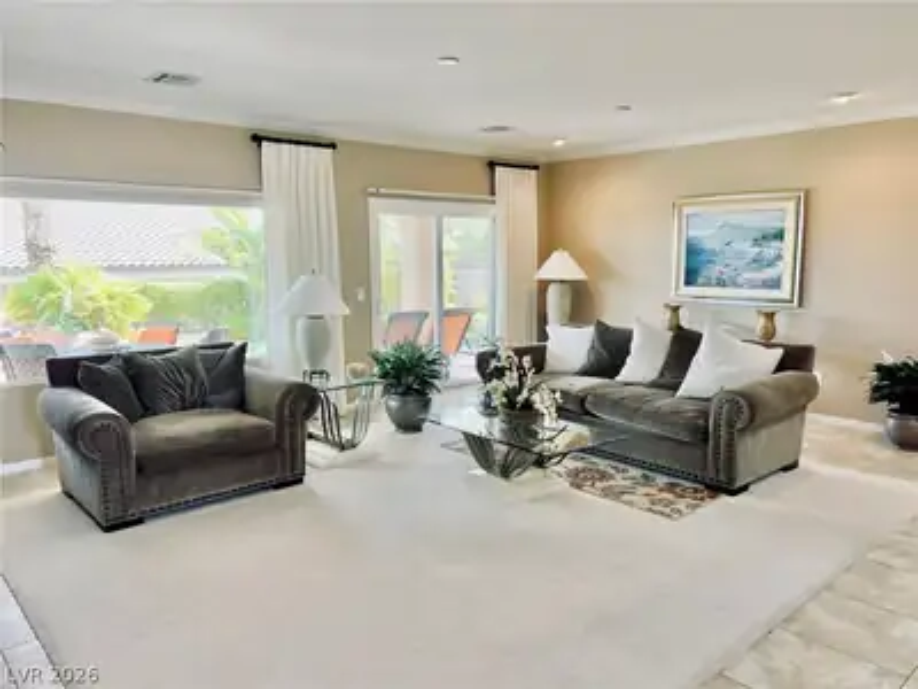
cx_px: 459
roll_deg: +1.1
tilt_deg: -8.1
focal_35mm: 26
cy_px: 344
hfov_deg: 67.3
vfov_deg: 53.1
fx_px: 690
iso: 80
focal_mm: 5.7
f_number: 1.5
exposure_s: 1/120
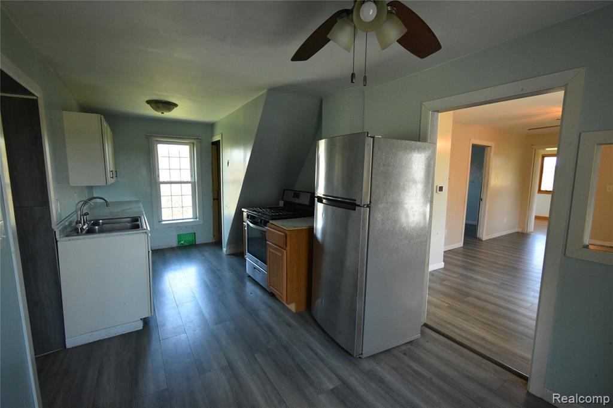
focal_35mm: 15
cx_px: 306
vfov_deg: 77.3
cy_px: 204
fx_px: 255
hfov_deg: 100.4
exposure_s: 1/125
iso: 1400
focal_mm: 10
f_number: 4.5
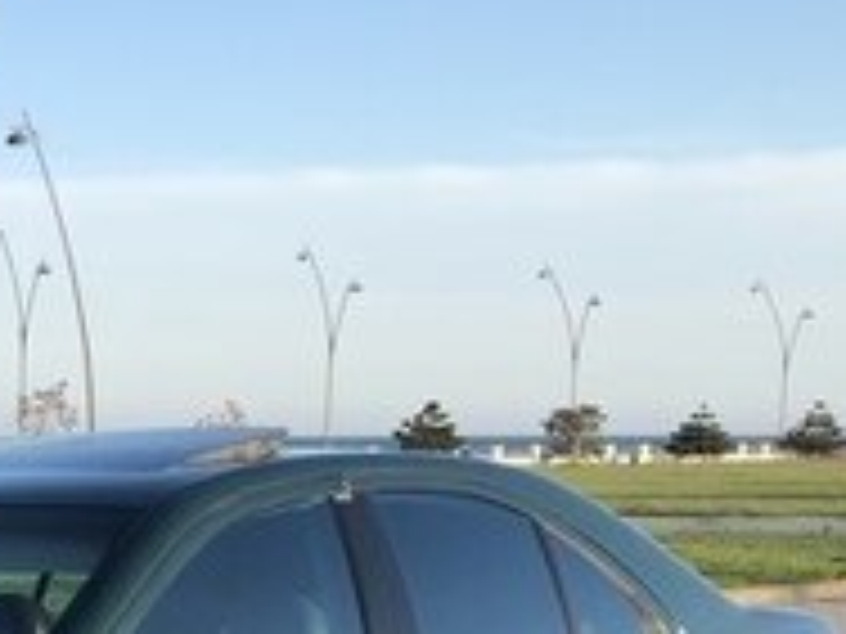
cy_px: 897
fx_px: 2493
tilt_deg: -10.7
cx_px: -238
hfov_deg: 18.0
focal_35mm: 102
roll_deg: -0.1
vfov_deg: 13.8
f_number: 1.8
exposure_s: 1/695
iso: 20
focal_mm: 3.99
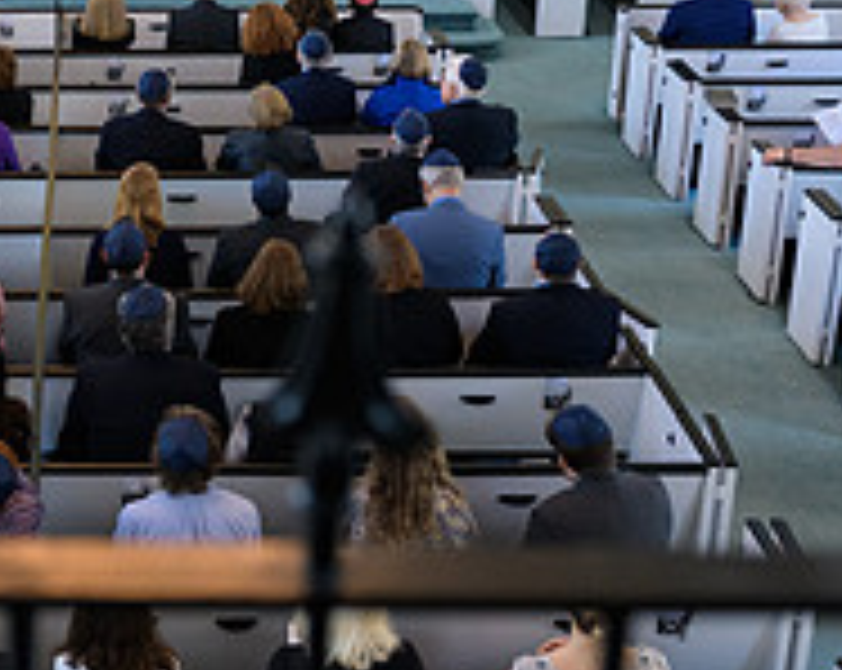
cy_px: 115
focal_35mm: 70
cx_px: 0
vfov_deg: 21.5
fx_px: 1742
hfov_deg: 25.8
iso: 1000
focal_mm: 24
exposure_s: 1/200
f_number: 3.2
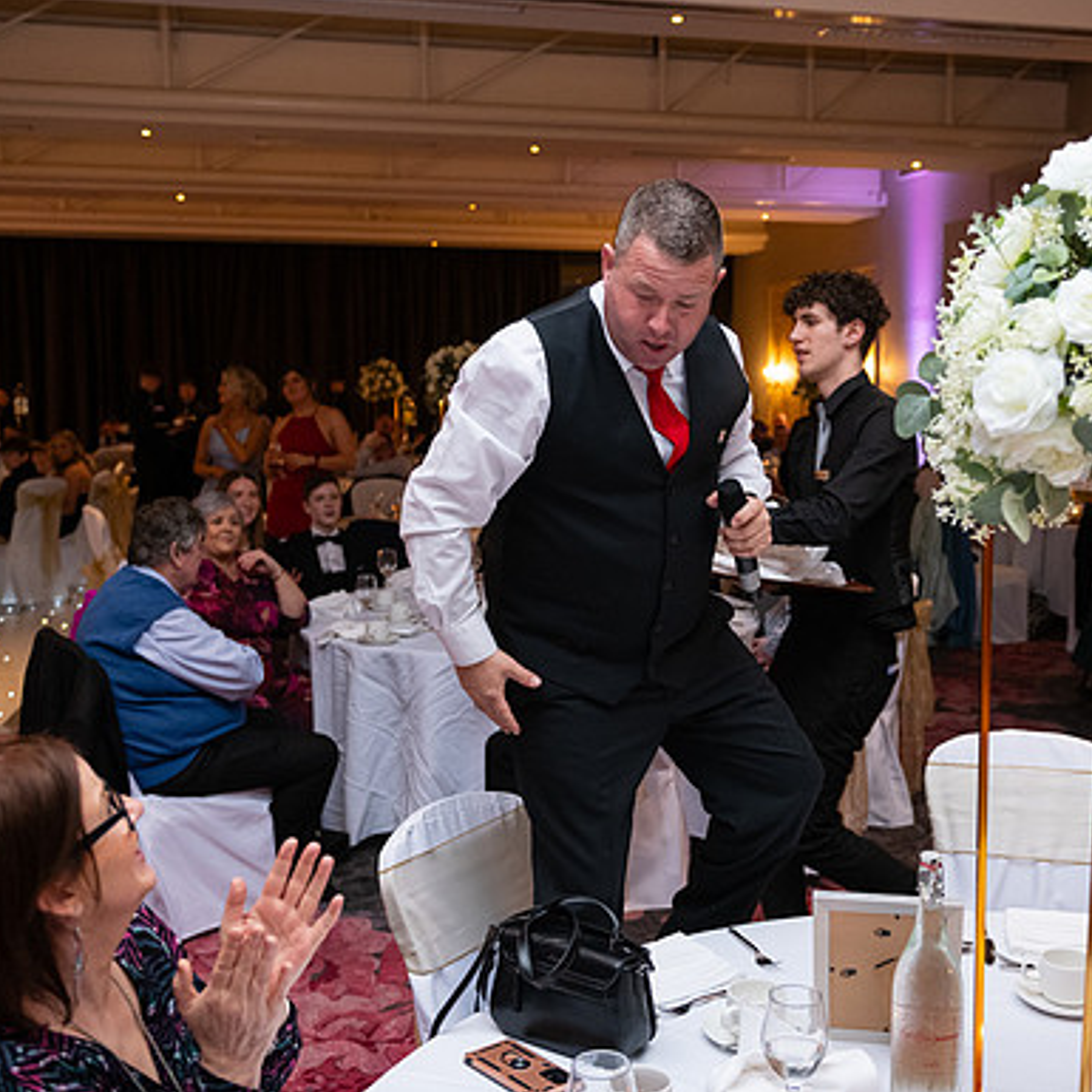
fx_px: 1463
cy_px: 546
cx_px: 647
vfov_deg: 40.9
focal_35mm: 41
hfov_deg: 40.8
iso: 1250
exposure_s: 1/160
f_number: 3.5
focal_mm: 32
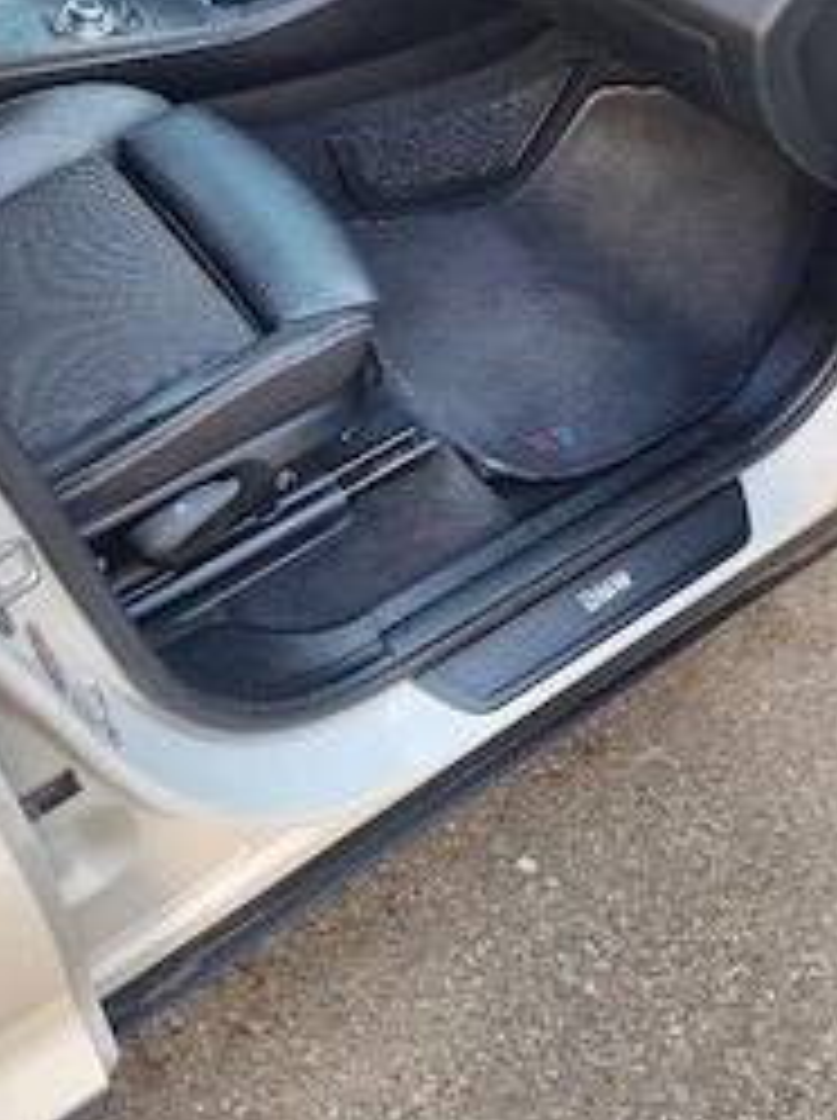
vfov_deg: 47.8
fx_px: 1196
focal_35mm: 37
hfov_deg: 38.5
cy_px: 247
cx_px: 369
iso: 100
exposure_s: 1/182
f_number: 1.8
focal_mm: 6.4
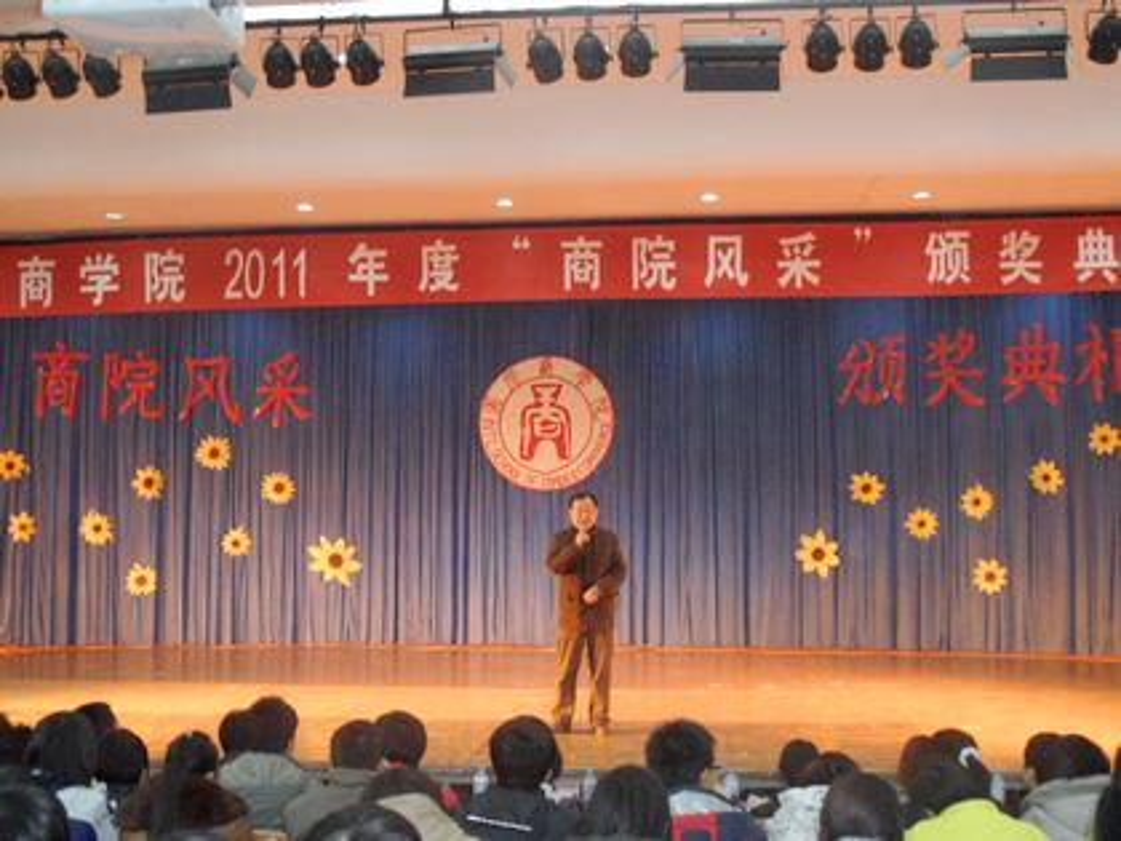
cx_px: 560
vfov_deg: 36.0
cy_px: 420
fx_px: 1295
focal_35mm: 40
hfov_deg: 46.8
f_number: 3.6
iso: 400
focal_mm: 6.5
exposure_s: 1/45
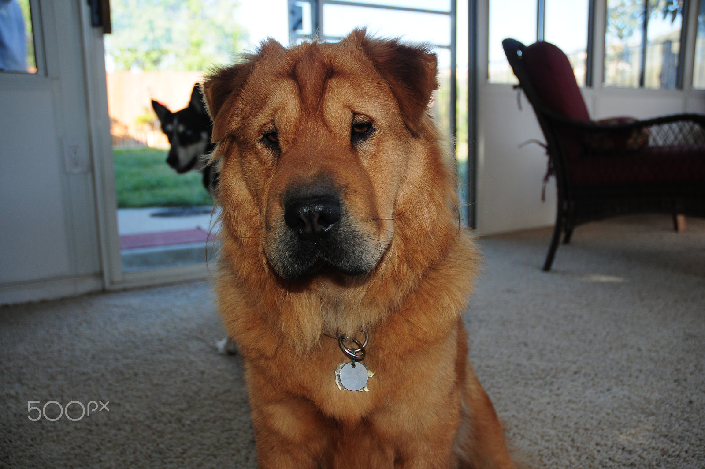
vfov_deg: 39.9
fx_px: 646
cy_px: 234
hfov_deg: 57.3
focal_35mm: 33
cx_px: 352
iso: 200
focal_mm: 22
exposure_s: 1/200
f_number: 3.5
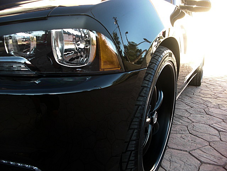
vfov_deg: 39.7
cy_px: 86
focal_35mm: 36
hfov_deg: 51.4
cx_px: 114
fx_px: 236
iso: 50
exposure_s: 1/60
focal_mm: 6.3
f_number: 2.8
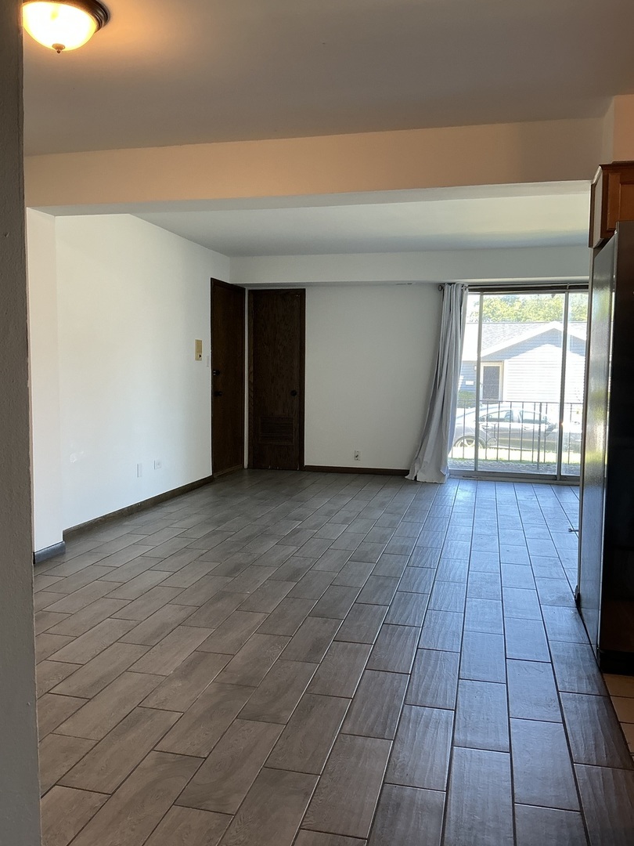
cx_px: 317
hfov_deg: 49.7
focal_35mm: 28
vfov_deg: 63.4
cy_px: 423
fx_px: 684
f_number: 1.8
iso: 50
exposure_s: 1/60
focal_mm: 3
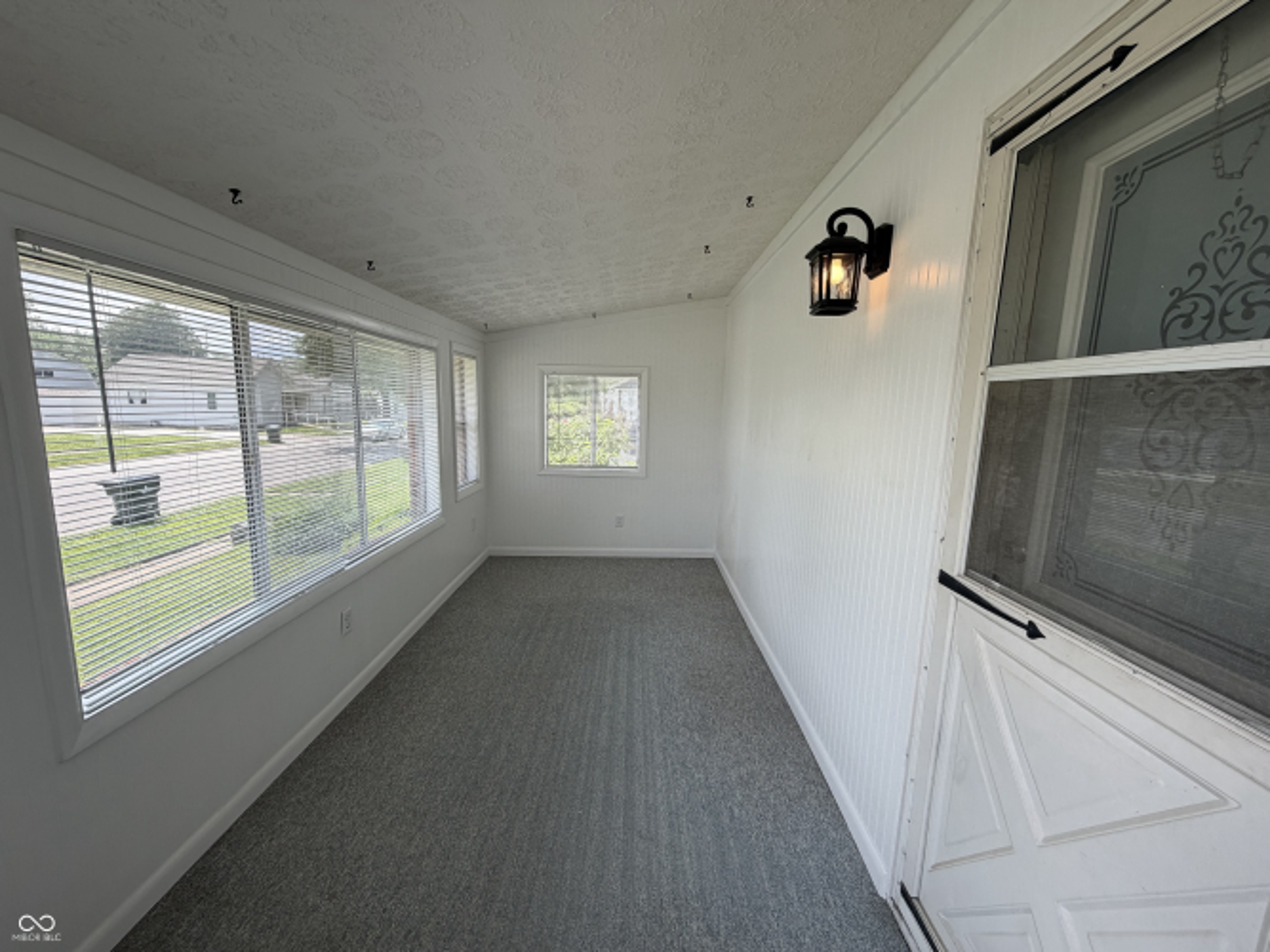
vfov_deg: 85.7
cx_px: 635
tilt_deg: -8.9
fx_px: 514
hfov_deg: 102.1
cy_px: 476
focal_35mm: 14
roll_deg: -1.3
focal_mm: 2.22
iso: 64
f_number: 2.2
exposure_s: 1/430
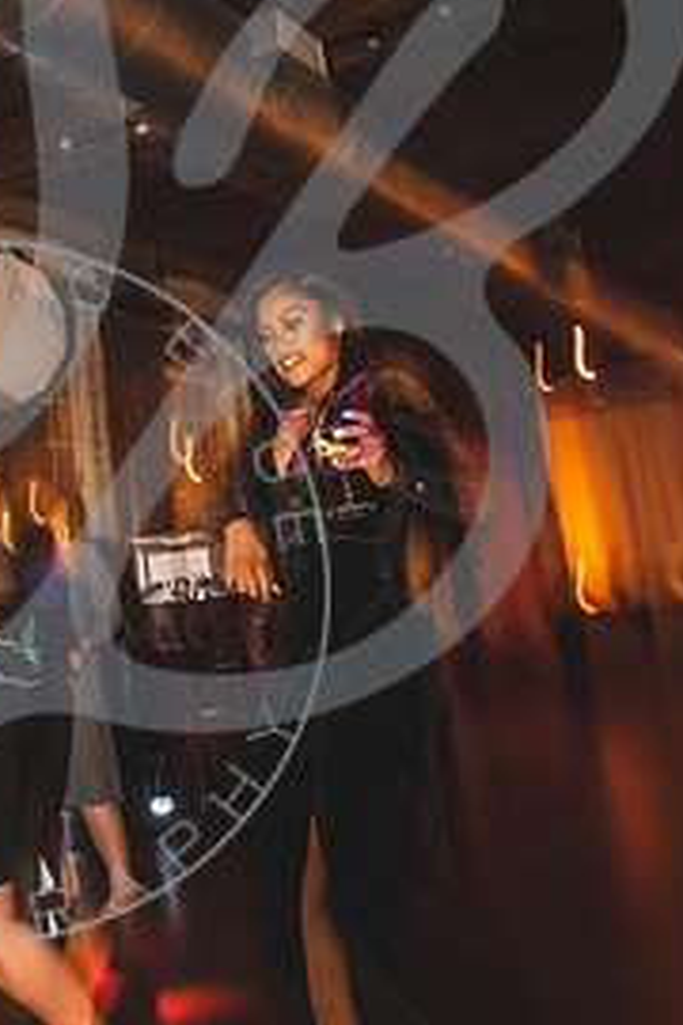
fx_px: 1138
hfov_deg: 32.6
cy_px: 304
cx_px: 148
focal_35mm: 40
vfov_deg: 47.3
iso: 1000
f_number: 11
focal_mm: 24
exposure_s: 1/6
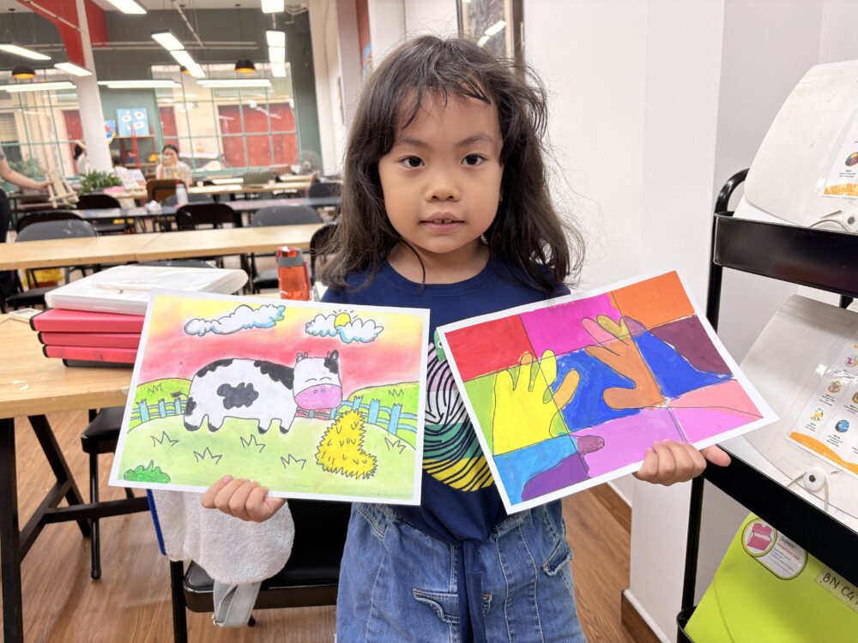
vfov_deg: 53.1
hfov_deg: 67.3
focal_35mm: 26
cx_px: 429
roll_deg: +2.9
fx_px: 644
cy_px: 322
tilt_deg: -15.0
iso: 50
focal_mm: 5.96
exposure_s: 1/100
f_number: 1.6
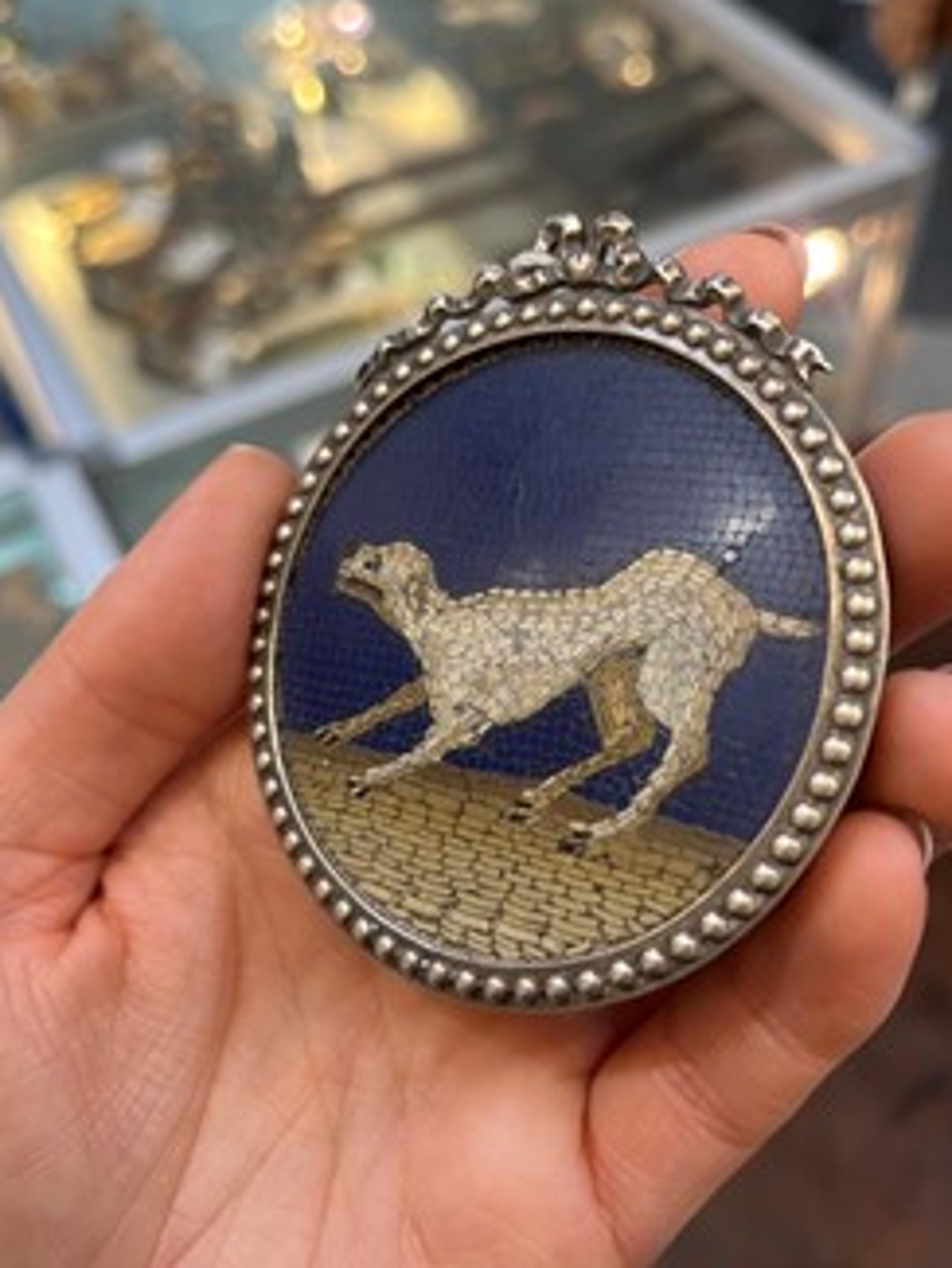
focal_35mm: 32
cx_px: 515
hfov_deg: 44.1
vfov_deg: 56.8
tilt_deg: -50.9
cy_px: 616
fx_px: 1173
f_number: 1.6
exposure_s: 1/100
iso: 125
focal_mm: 5.1
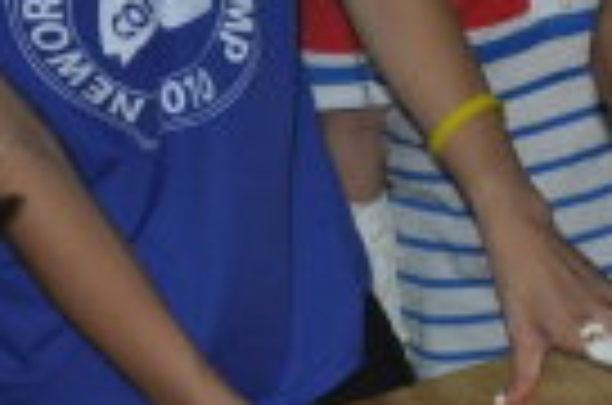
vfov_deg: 13.9
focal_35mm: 97
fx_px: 1645
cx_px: 950
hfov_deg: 18.4
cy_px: 38
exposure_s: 1/60
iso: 800
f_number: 3.5
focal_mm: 18
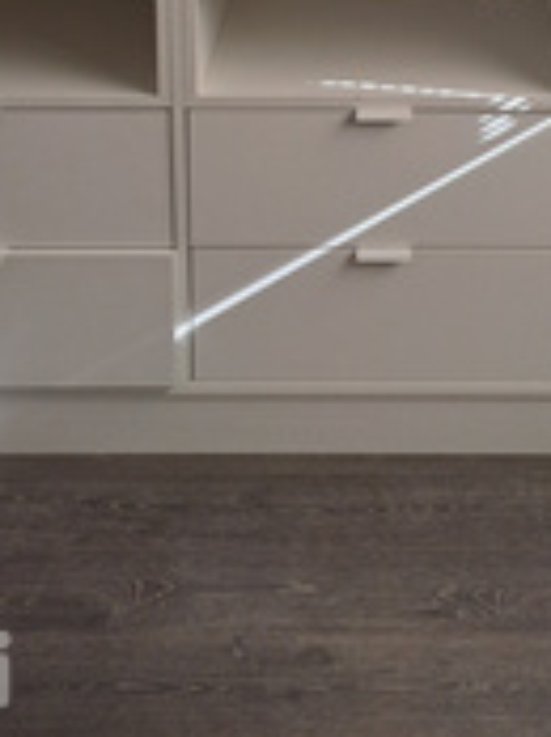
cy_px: -241
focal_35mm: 69
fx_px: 1468
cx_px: 384
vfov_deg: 24.4
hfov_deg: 21.1
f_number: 1.8
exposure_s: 1/50
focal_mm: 5.23
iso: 50
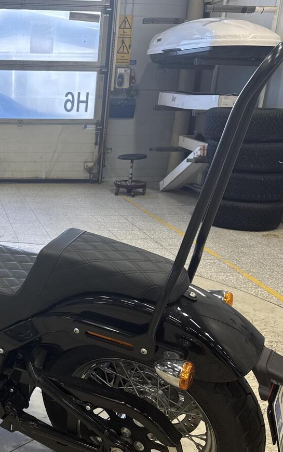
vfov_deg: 47.0
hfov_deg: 28.7
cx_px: 3
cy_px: 265
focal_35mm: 42
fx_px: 518
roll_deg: -0.6
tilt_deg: -19.3
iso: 50
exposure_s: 1/100
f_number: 1.78
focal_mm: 6.76
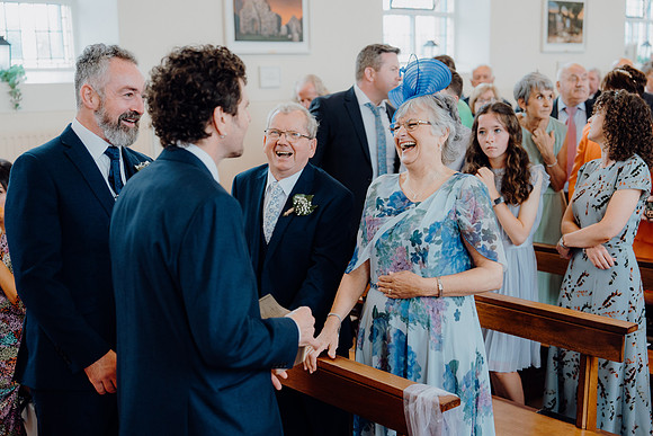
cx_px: 326
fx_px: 835
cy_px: 218
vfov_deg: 29.3
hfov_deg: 42.7
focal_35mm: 46
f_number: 2.8
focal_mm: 46
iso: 1000
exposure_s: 1/200
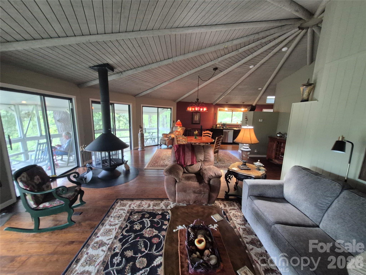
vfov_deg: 89.9
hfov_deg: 106.2
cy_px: 138
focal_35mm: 13
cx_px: 183
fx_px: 137
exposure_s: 1/60
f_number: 2.2
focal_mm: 1.74
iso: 640
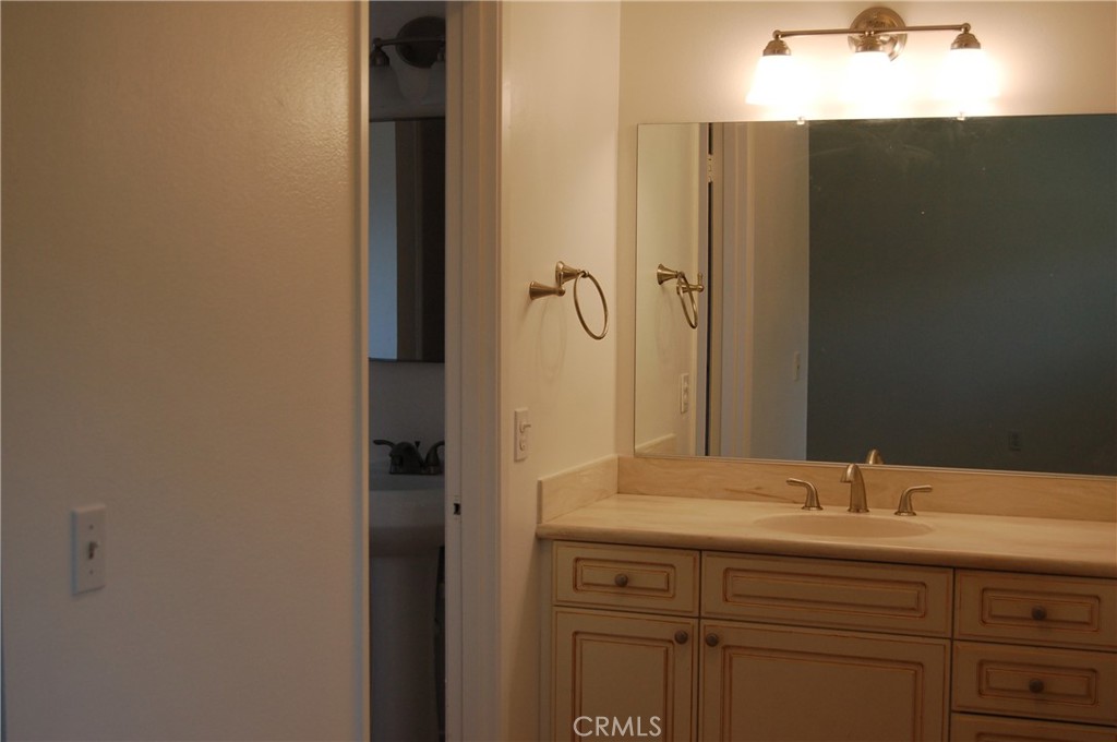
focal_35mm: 82
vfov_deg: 16.5
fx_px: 2557
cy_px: 371
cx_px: 558
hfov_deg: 24.6
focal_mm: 55
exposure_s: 1/125
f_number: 5.6
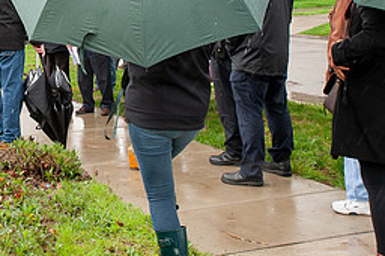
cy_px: -8
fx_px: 780
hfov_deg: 26.3
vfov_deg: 18.1
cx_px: 2
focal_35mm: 73
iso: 640
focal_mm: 30
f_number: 6.3
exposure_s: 1/160
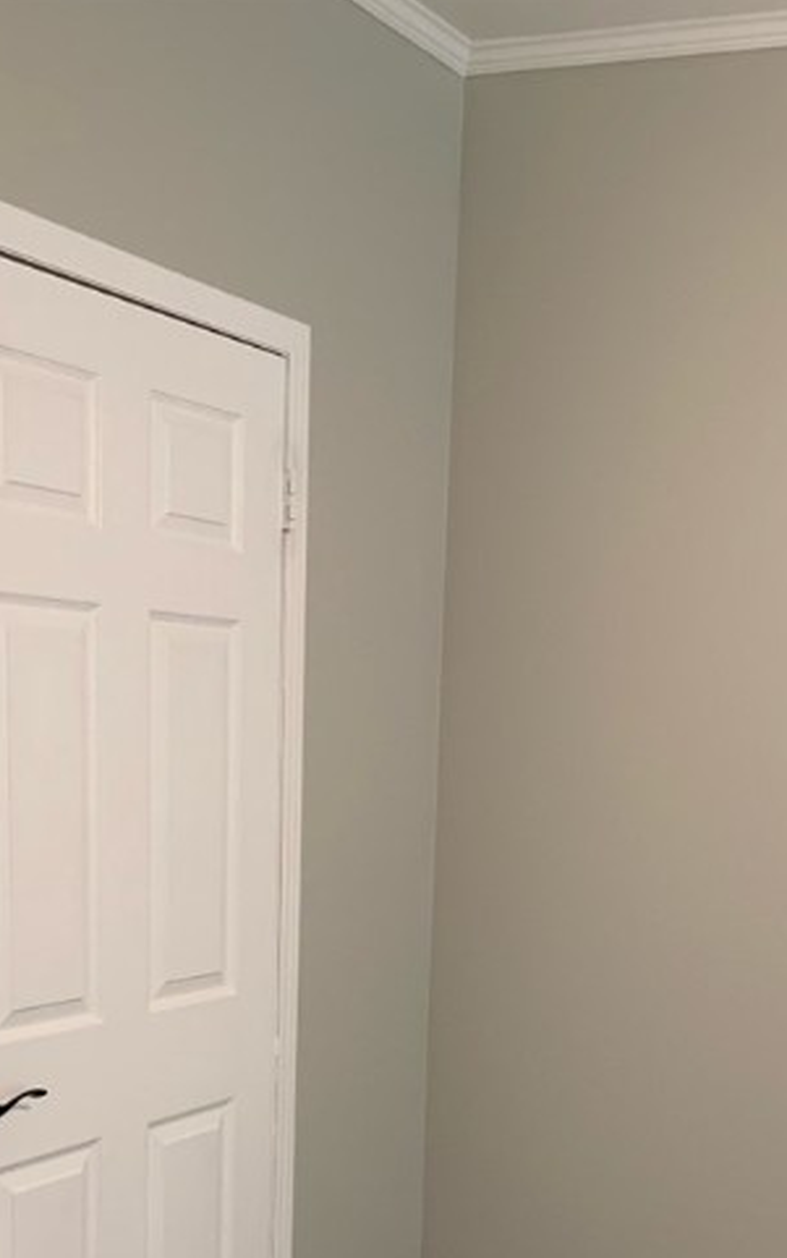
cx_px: 353
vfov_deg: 43.4
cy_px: 989
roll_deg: -2.2
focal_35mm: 44
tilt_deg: -9.4
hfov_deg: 29.2
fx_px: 1509
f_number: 1.8
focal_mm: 4.25
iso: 125
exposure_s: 1/60
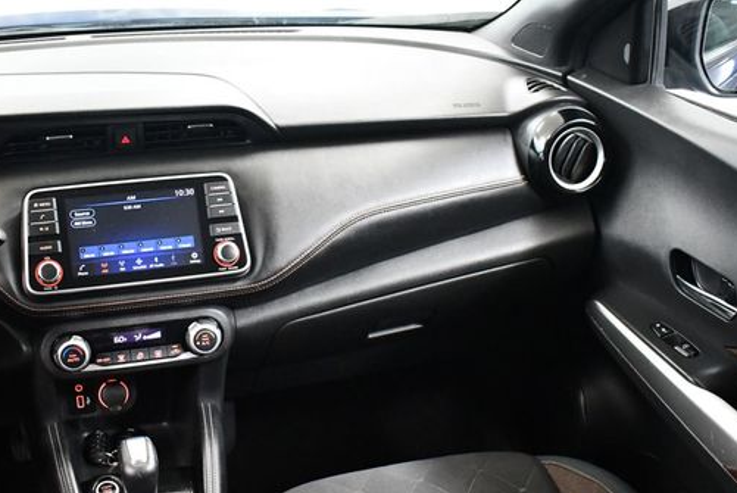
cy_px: 290
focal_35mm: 46
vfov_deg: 29.2
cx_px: 275
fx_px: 943
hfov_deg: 42.4
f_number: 3.5
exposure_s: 1/60
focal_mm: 18
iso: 5600
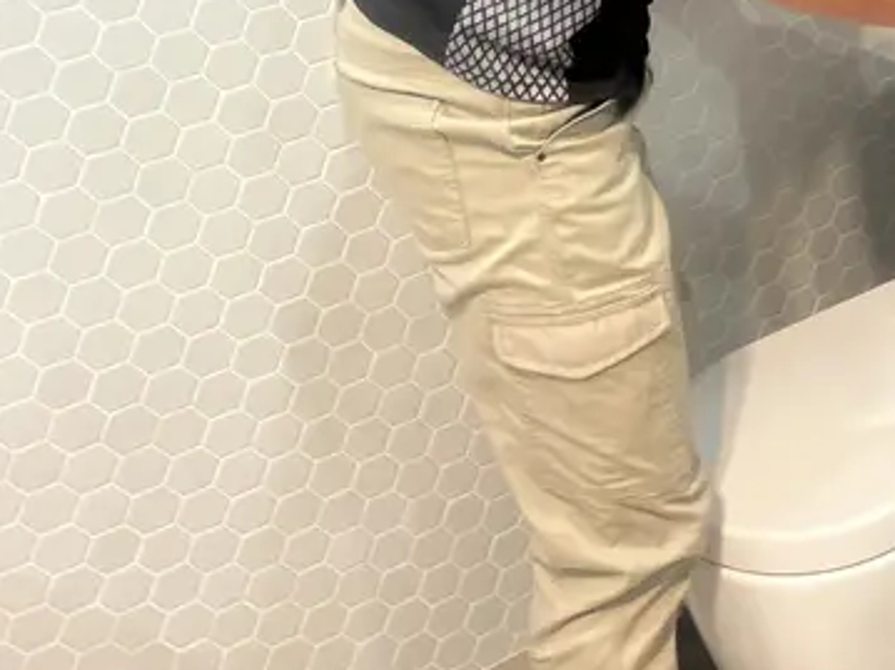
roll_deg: +7.1
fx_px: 1499
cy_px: -67
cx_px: 850
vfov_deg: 23.6
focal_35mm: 58
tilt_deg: -19.2
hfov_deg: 31.3
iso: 125
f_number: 1.5
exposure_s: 1/100
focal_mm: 5.7
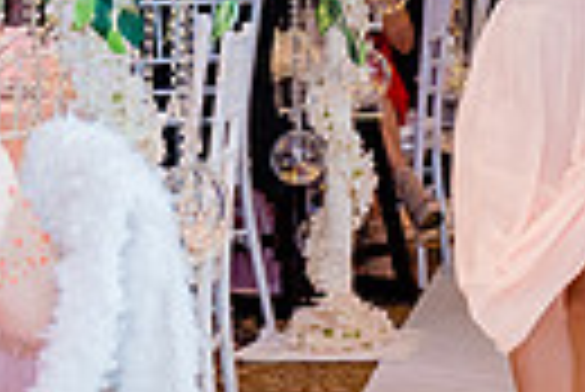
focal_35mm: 179
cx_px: 511
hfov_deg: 11.4
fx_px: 2912
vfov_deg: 7.6
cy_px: -115
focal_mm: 34
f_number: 3.5
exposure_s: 1/160
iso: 1600
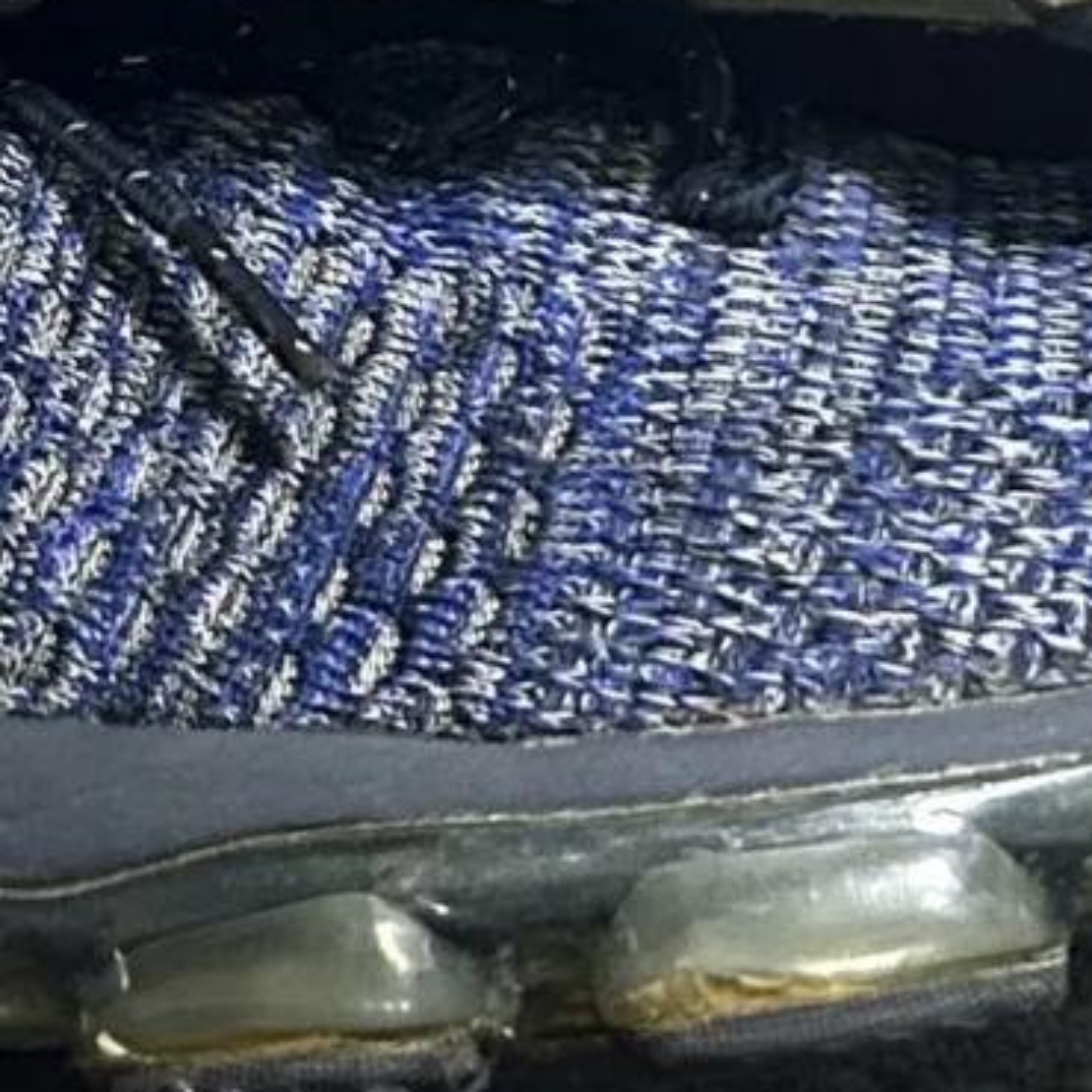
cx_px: 94
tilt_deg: -62.1
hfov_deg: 10.9
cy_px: -351
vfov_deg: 10.7
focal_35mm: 159
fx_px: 5675
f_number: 1.5
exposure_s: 1/33
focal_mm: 5.7
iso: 500
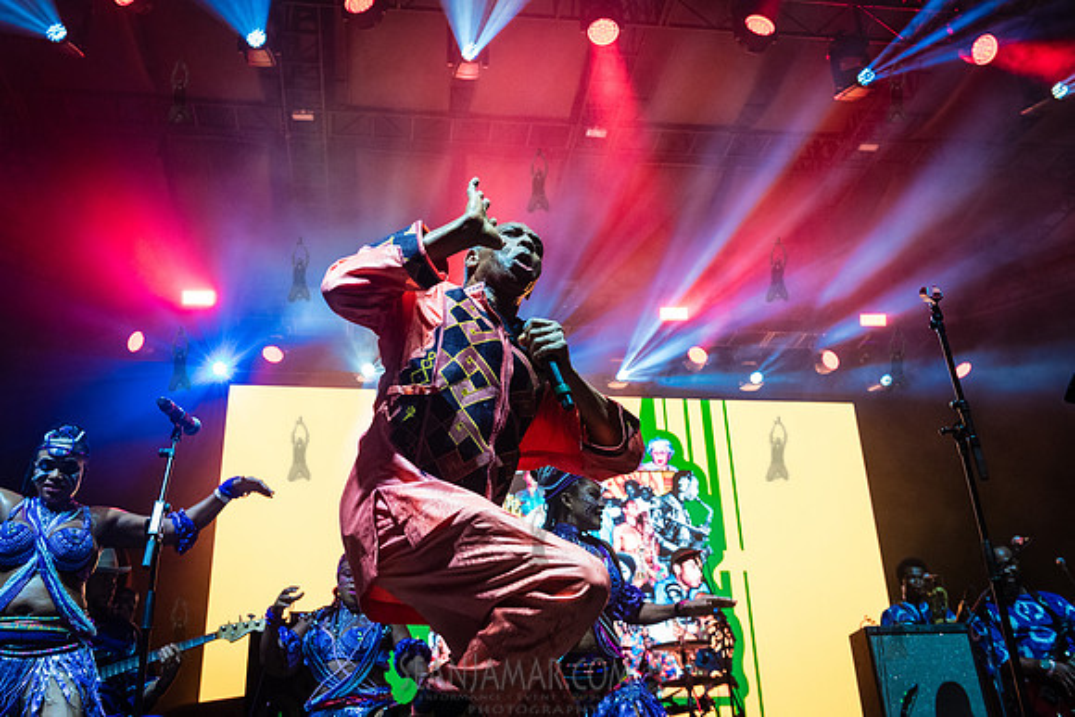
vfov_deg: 37.2
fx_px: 1067
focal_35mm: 36
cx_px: 522
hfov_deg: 53.5
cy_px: 358
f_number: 4
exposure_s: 1/500
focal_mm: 34
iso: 4000
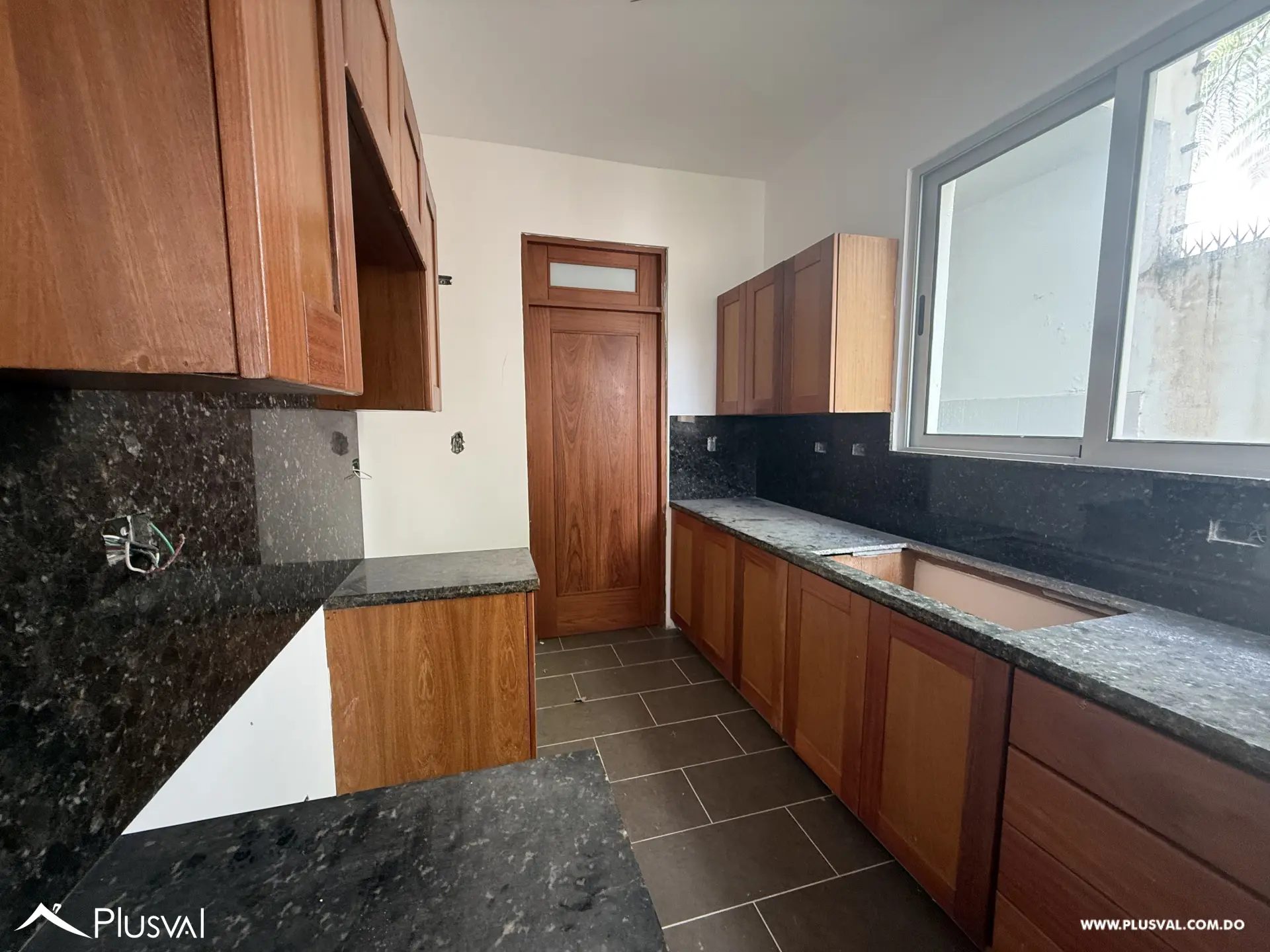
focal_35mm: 14
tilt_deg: -5.6
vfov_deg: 85.7
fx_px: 514
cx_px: 635
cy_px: 476
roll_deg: +0.2
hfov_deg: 102.1
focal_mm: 2.22
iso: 200
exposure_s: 1/99
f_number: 2.2
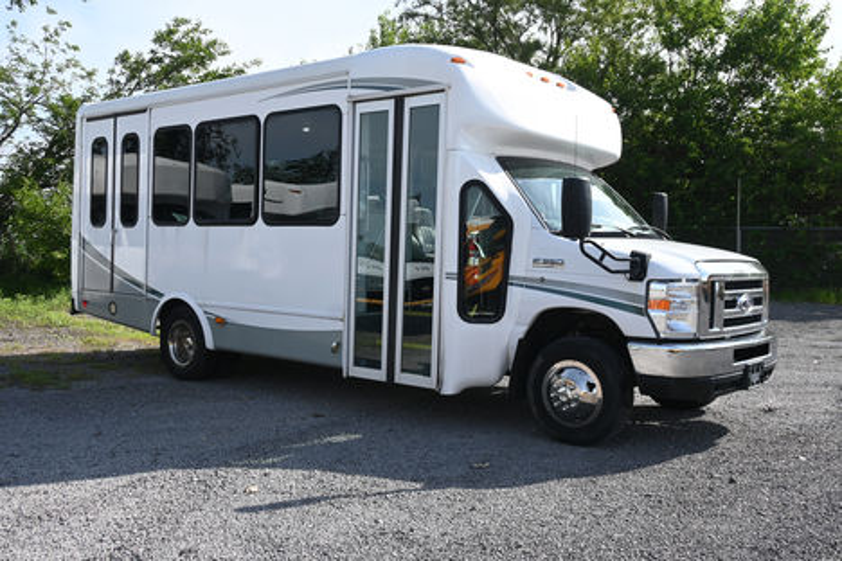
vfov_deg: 29.4
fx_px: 1070
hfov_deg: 43.0
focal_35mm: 46
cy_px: 280
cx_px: 421
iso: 100
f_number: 6.3
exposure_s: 1/320
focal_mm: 30.5
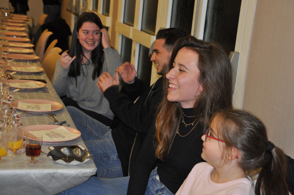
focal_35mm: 75
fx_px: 612
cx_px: 147
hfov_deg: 27.0
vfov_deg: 18.1
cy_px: 98
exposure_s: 1/60
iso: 800
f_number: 4.8
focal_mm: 50
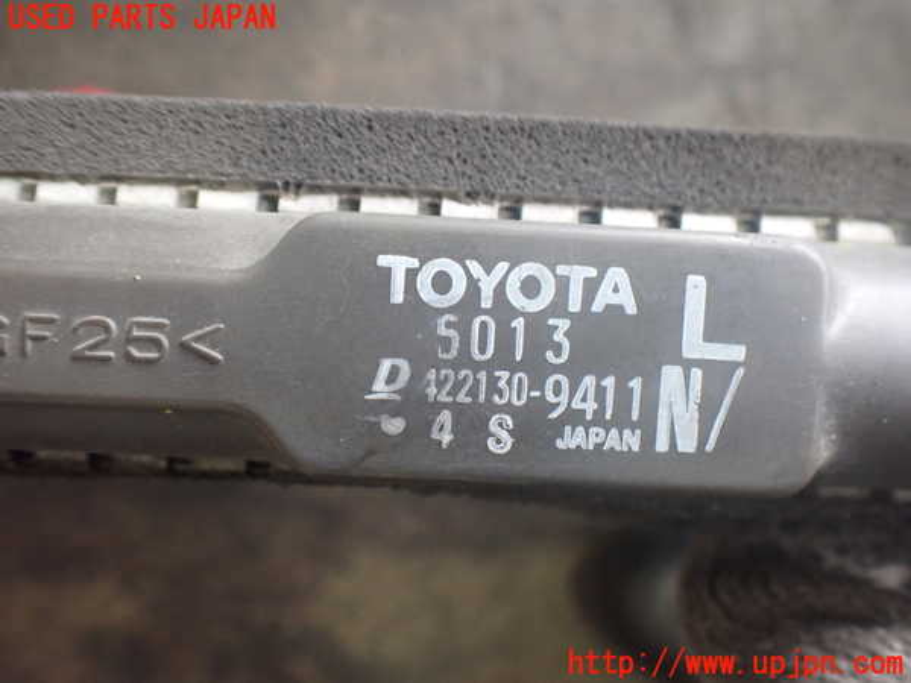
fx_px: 790
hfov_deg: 60.0
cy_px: 342
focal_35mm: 30
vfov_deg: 46.8
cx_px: 456
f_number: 2.3
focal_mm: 5.4
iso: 800
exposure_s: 1/80
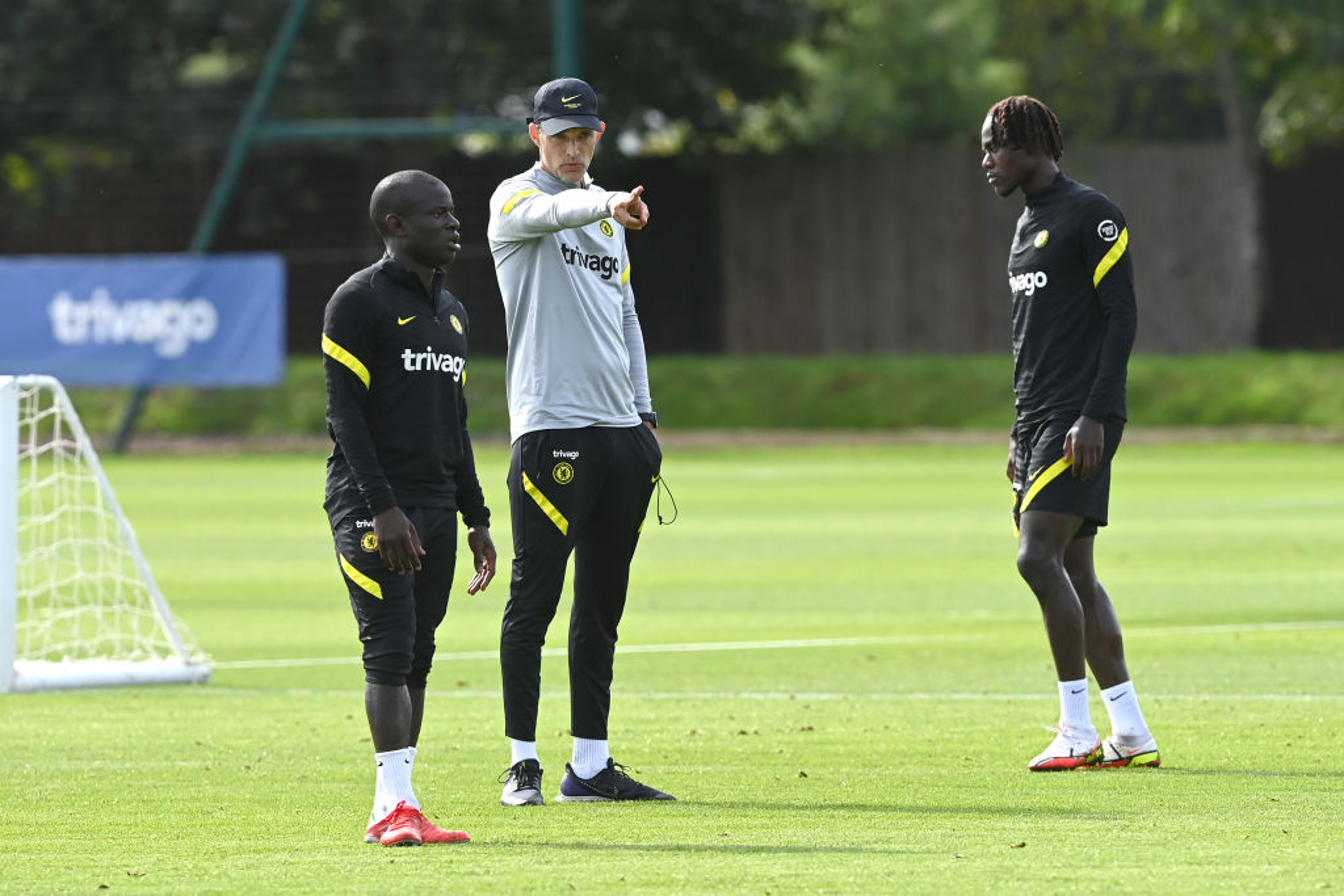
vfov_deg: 3.4
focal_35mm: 400
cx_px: 672
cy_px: 448
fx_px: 14934
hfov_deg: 5.2
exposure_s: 1/1600
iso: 500
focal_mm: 400
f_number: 5.6
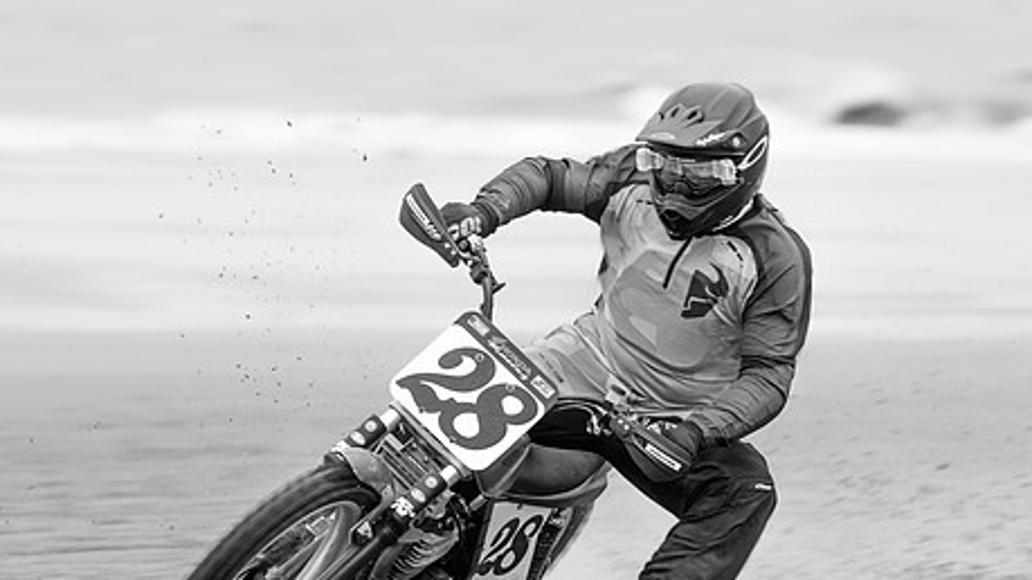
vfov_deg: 3.0
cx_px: 498
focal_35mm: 407
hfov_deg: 5.3
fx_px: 11135
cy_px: 342
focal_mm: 160
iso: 180
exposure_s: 1/200
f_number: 4
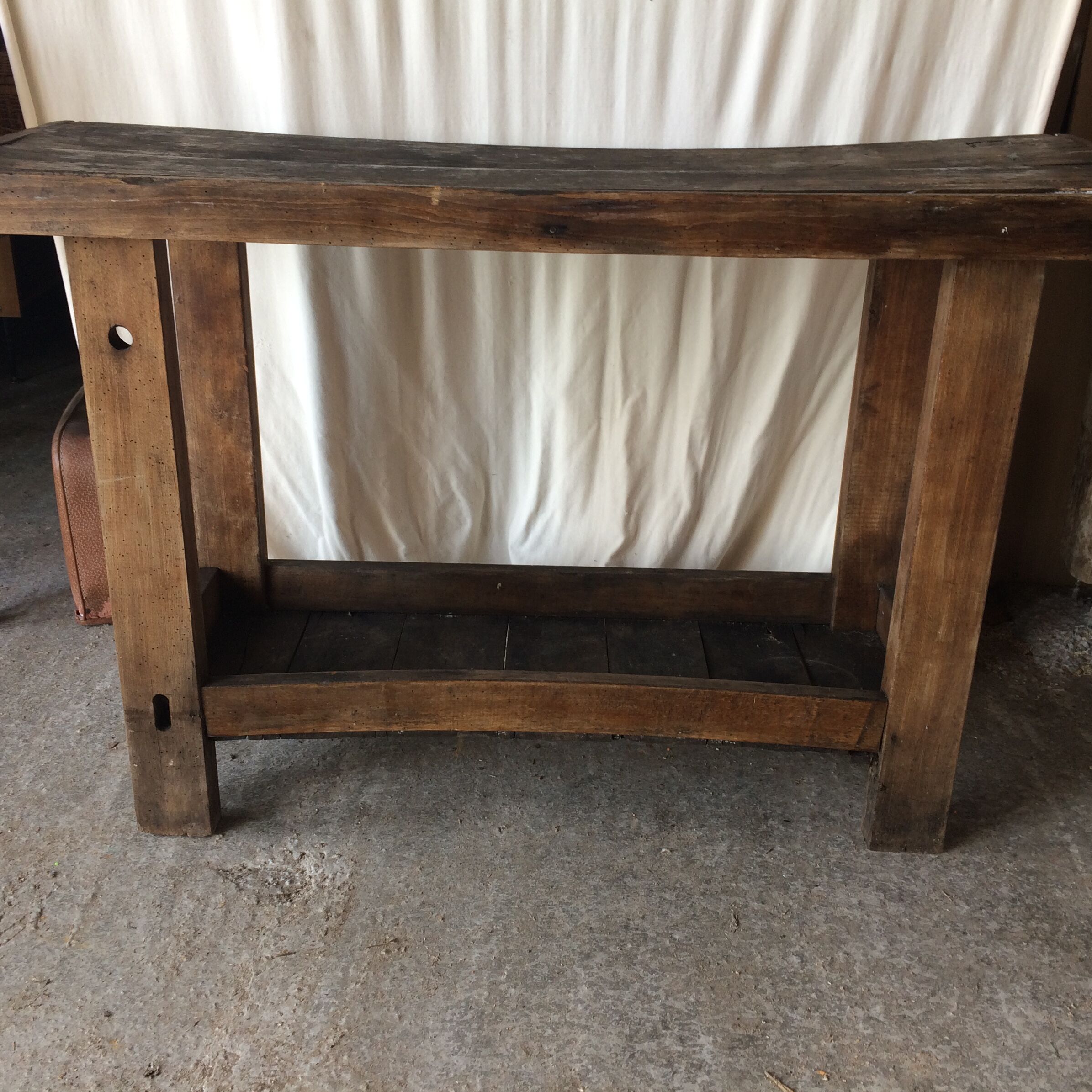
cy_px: 535
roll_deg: -1.9
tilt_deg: -22.5
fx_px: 1249
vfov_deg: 47.2
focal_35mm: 35
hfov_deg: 47.2
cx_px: 541
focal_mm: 4.15
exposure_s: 1/50
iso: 40
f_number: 2.2
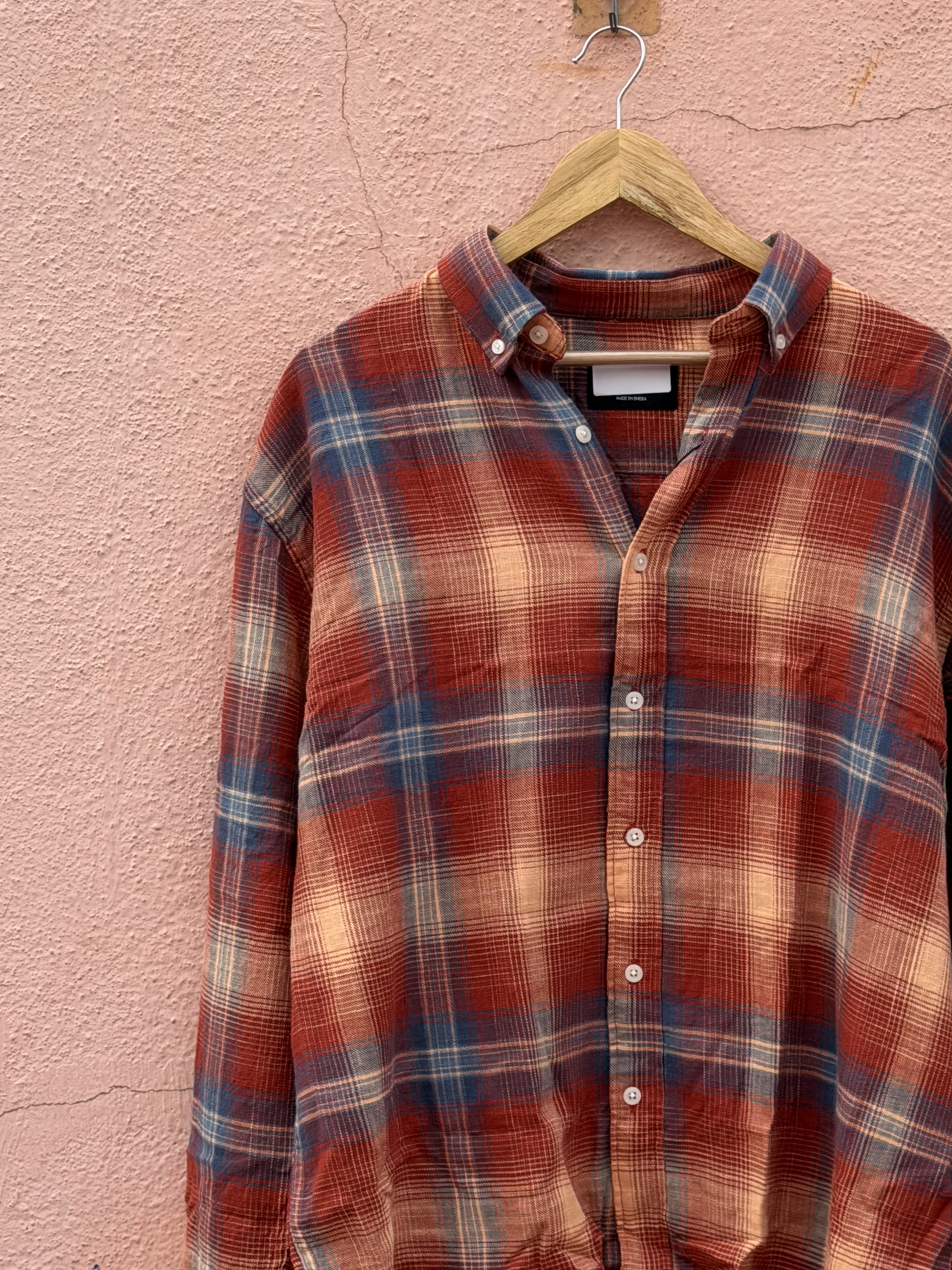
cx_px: 655
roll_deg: +0.8
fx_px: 2897
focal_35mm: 79
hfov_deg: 18.6
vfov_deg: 24.7
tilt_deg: -3.5
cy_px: 752
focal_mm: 6.76
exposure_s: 1/719
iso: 64
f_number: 1.78
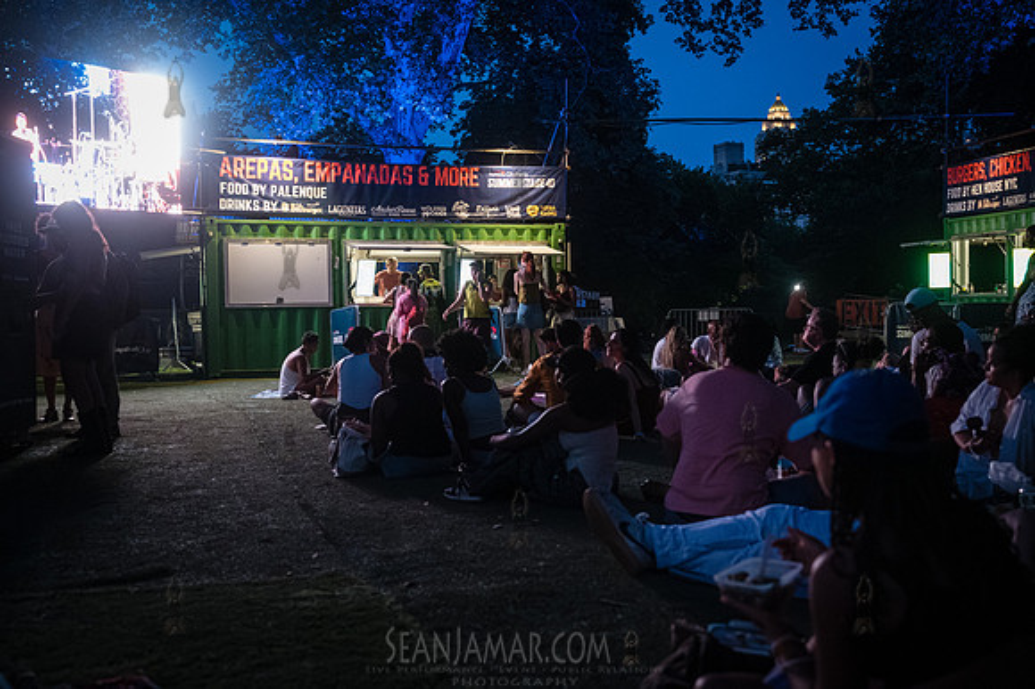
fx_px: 1009
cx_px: 518
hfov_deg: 54.3
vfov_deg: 37.7
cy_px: 344
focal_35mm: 35
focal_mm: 35
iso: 10000
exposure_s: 1/250
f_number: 3.5
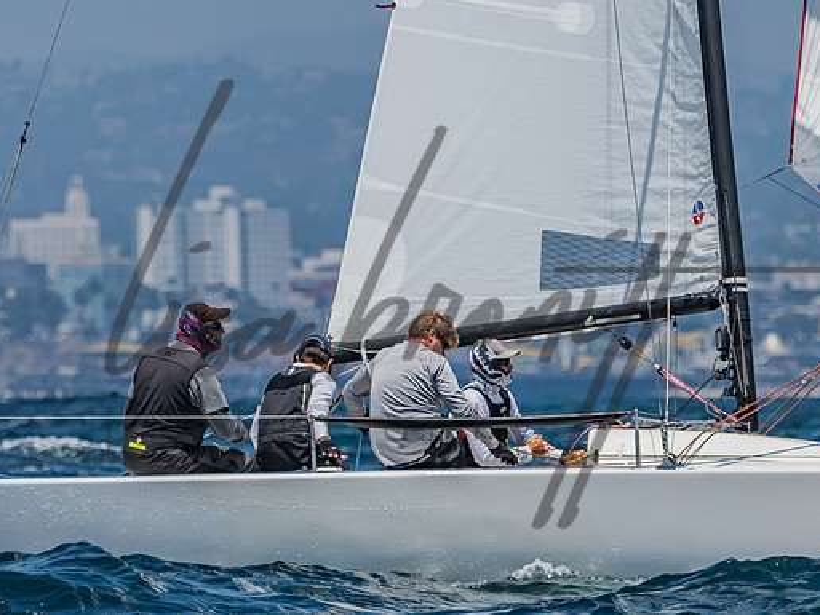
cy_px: 246
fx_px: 13340
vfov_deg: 2.6
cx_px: 405
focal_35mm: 563
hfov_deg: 3.5
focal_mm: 280
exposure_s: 1/2500
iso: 400
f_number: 6.3
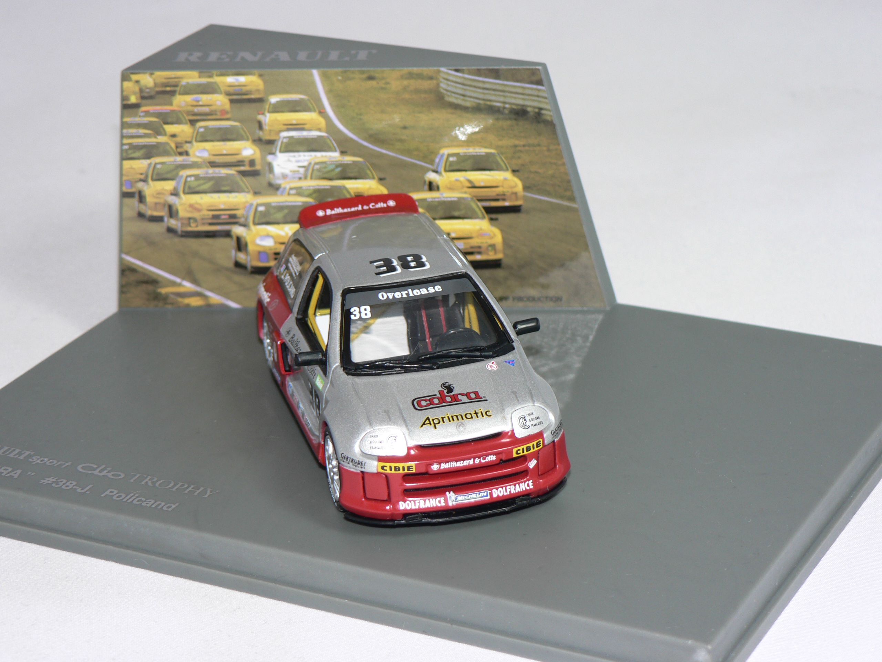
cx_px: 441
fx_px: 2421
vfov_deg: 15.6
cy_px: 331
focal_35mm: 95
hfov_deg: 20.7
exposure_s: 1/60
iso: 80
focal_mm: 15.8
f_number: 3.2
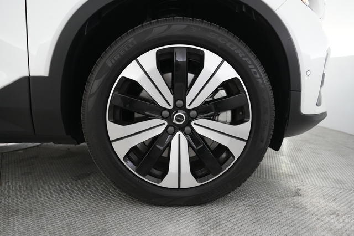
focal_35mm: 24
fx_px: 236
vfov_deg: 53.1
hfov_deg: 73.8
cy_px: 118
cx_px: 177
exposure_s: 1/160
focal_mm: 24
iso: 4000
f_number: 2.8
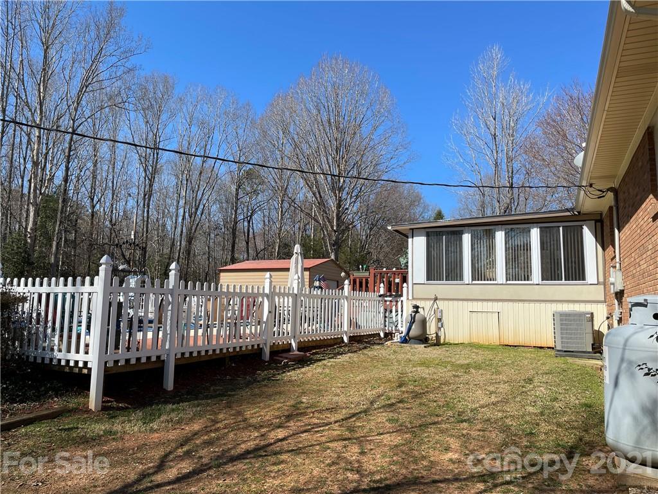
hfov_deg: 67.3
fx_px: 494
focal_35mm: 26
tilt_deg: +8.5
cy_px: 247
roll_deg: -1.2
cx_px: 329
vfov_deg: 53.1
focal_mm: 4.2
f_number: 1.6
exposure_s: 1/2959
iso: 32
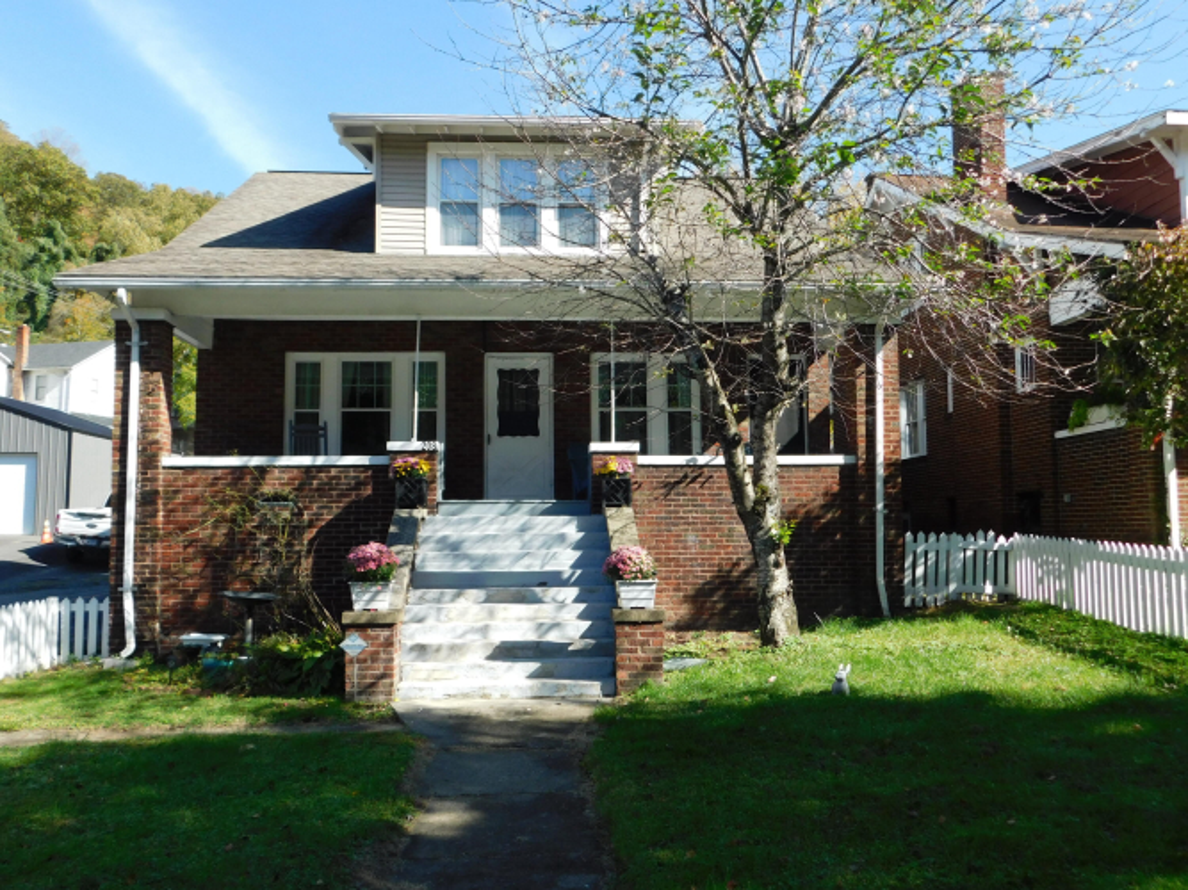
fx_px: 1029
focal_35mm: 30
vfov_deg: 46.8
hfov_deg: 60.0
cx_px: 594
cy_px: 445
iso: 125
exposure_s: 1/500
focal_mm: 5.3
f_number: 3.2
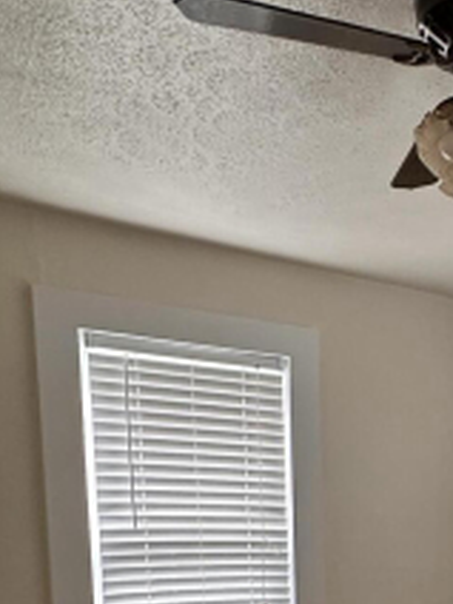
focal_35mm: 44
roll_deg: -1.0
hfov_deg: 29.1
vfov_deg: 37.7
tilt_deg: -6.3
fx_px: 768
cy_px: 620
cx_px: 521
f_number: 2.2
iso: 320
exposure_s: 1/120
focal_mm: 2.22
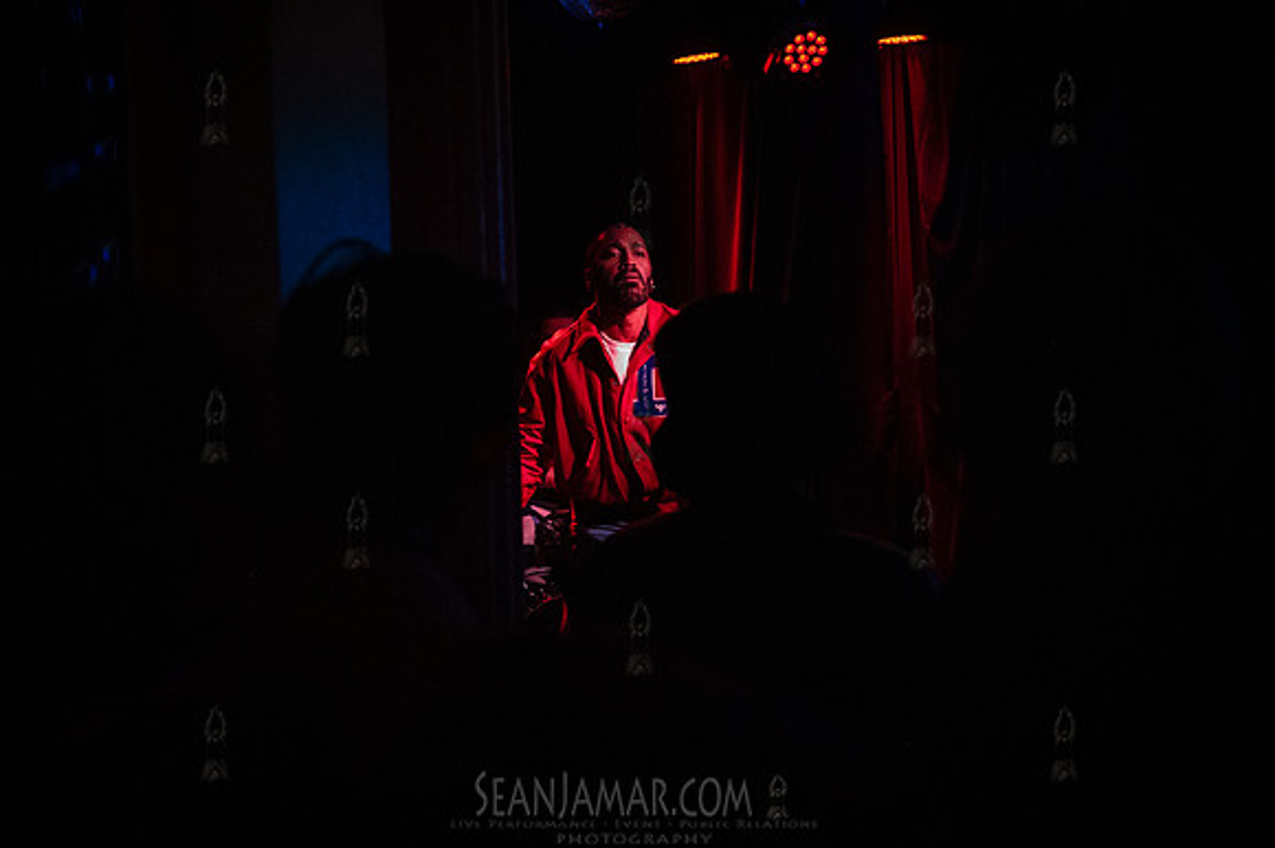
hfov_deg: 48.5
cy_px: 424
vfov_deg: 33.4
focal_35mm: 40
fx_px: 1416
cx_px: 638
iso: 12800
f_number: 3.5
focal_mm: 40
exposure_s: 1/320
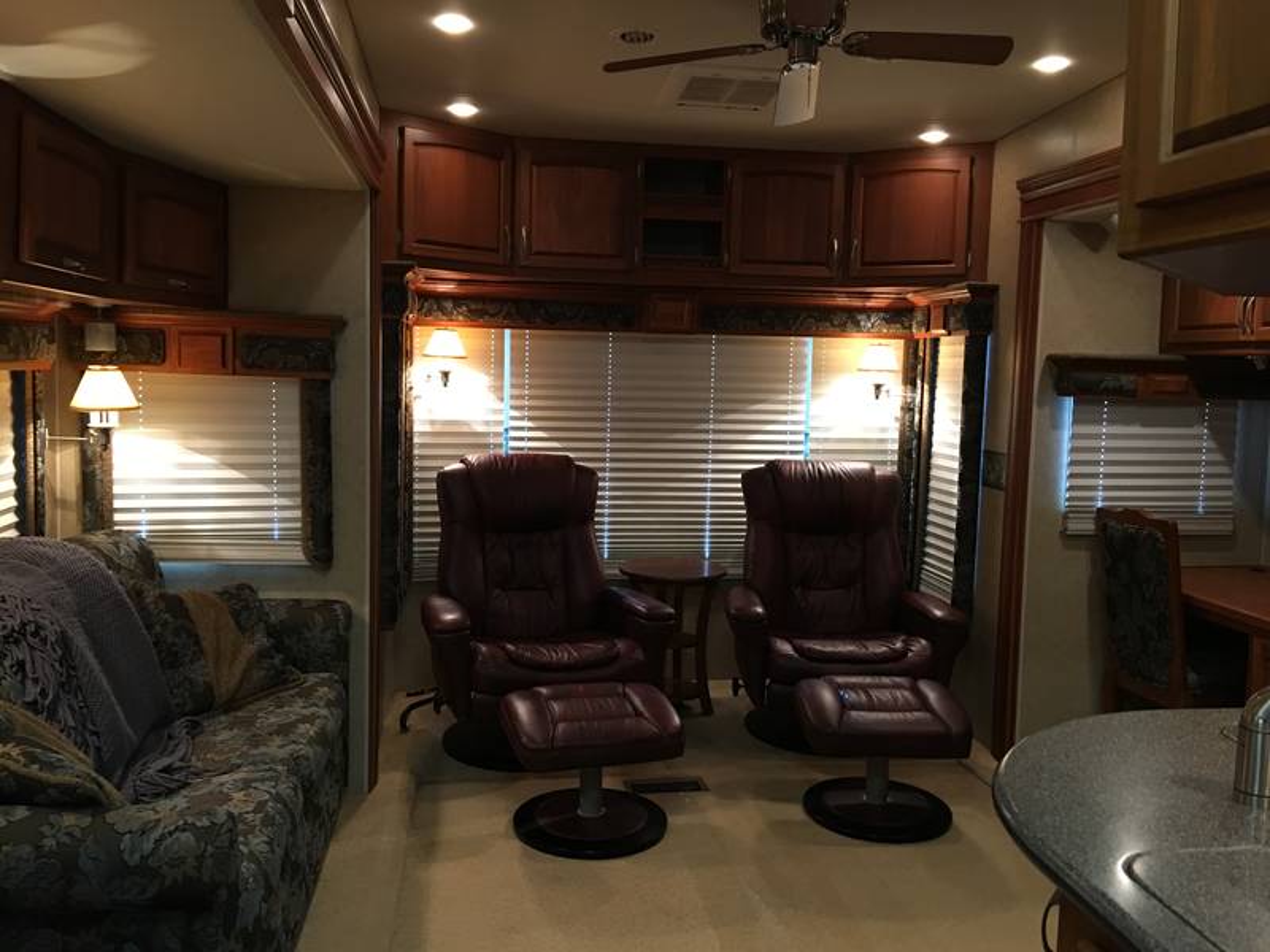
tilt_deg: -4.2
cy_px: 476
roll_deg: -1.3
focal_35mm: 29
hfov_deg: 61.7
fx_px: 1064
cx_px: 635
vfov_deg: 48.2
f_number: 2.2
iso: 100
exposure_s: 1/8
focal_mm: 4.15
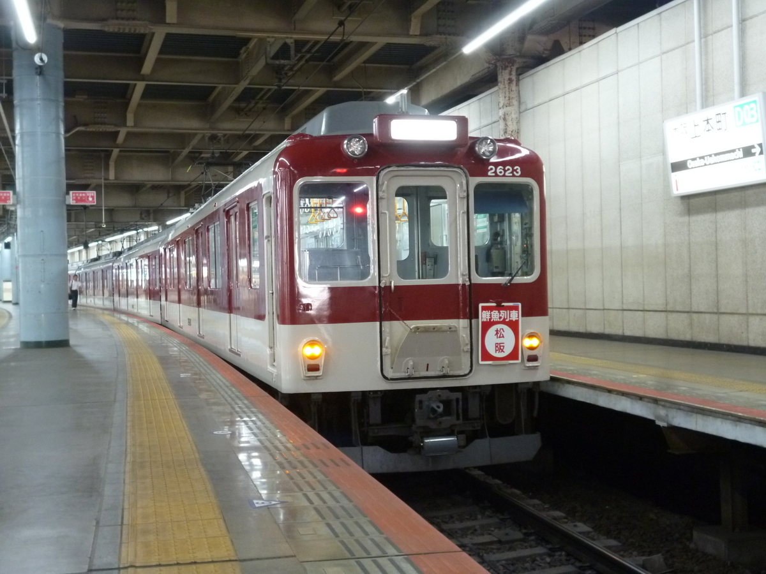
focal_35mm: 48
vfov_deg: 30.3
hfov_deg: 39.7
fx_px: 1062
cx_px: 383
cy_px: 287
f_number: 4
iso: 400
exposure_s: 1/8
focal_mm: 8.6
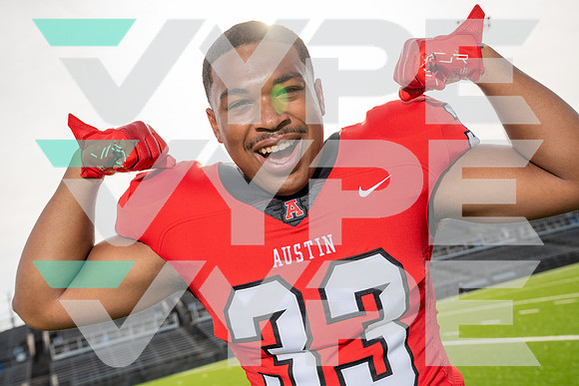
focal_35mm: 43
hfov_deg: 45.4
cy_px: 193
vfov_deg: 31.2
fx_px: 692
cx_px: 290
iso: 100
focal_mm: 43
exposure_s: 1/250
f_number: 6.3
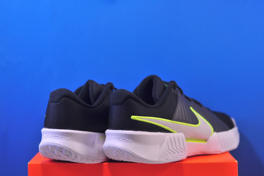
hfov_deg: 26.6
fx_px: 558
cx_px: 134
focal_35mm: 76
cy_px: 89
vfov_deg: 18.0
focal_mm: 50
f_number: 2.5
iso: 250
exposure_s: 1/320
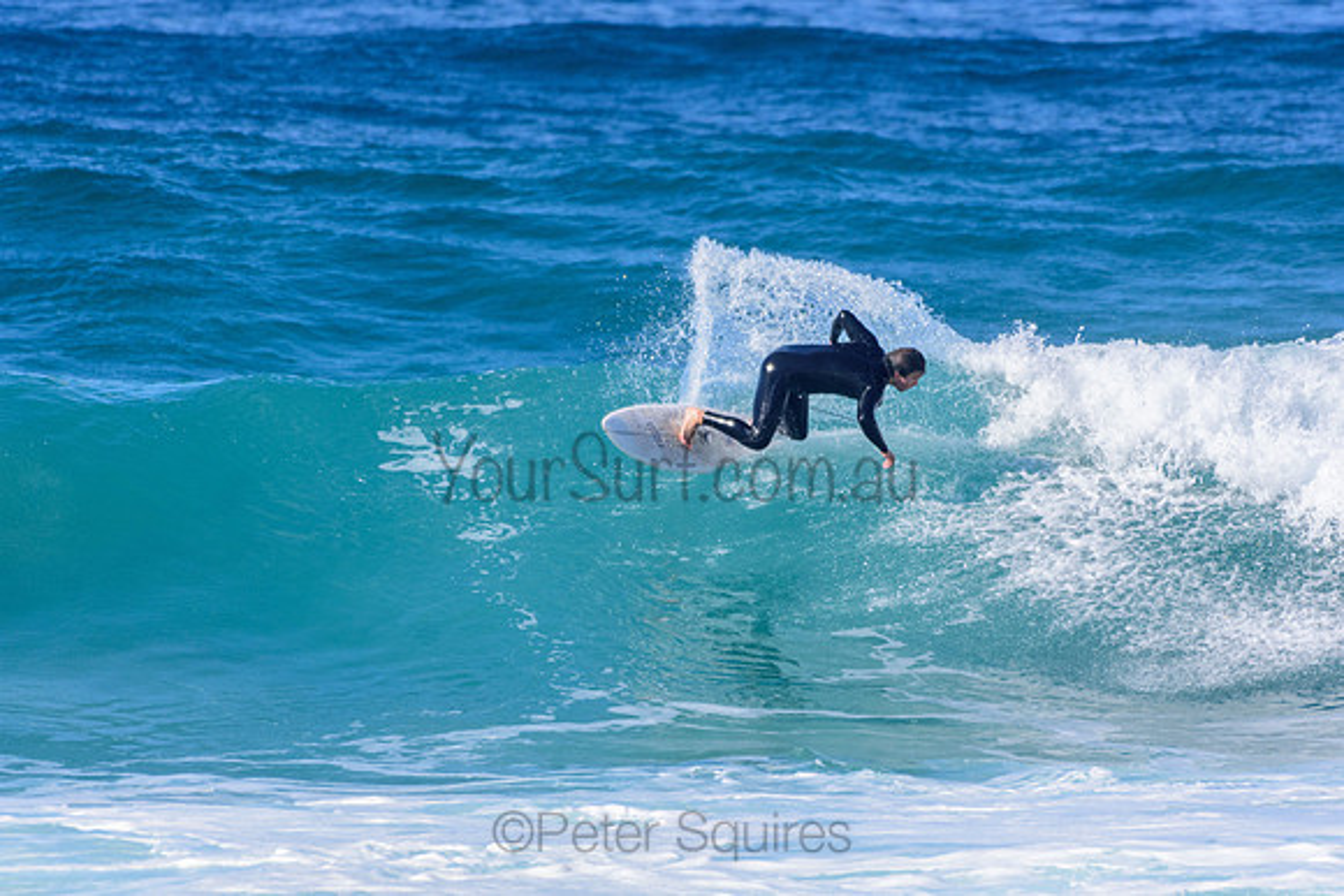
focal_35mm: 750
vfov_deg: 1.8
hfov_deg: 2.7
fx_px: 28005
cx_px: 672
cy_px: 448
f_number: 5.6
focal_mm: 500
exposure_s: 1/2000
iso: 360
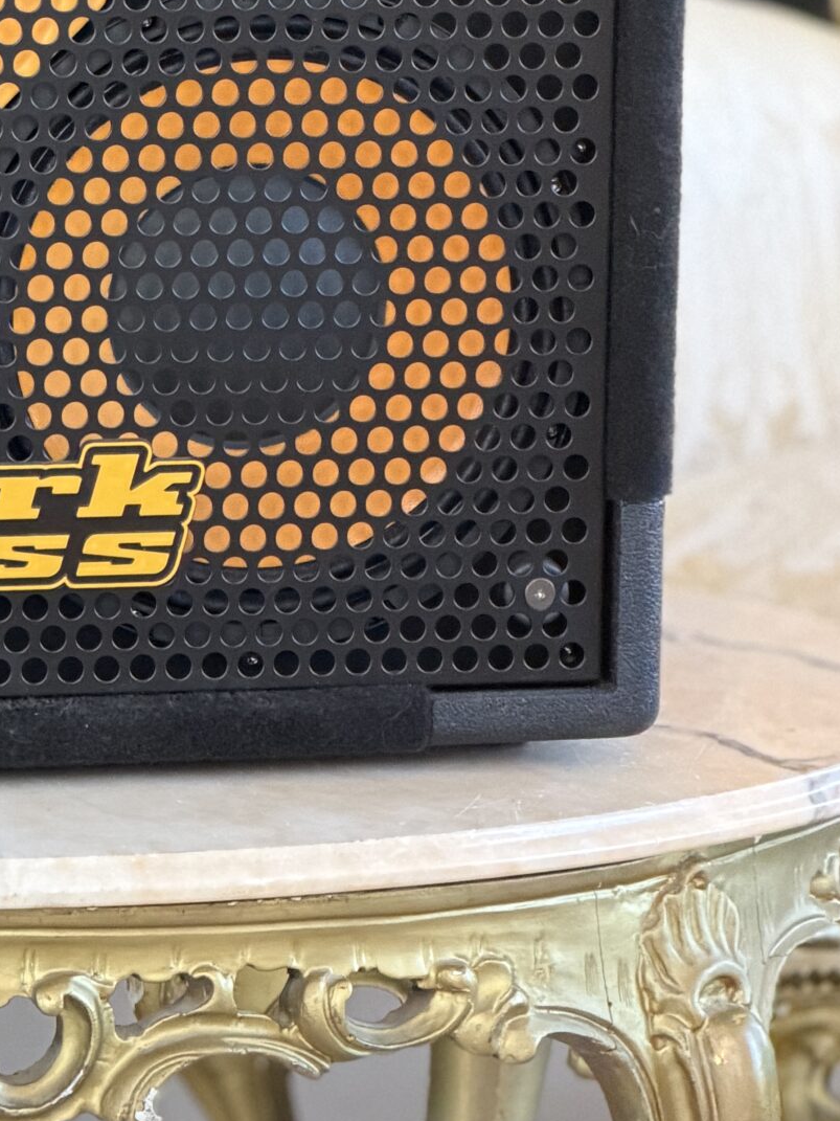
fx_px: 7734
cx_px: -153
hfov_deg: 6.2
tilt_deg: -8.2
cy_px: -47
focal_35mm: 239
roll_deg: -1.6
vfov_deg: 8.2
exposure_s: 1/58
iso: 640
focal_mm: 16.89
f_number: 2.8
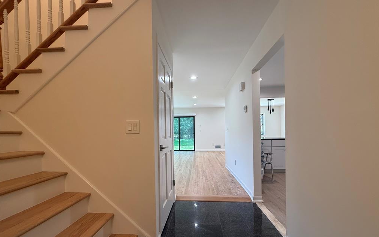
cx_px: 189
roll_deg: +0.5
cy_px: 132
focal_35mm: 15
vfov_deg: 74.5
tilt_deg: +0.1
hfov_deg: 101.5
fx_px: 155
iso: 125
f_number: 2.2
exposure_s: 1/120
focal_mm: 2.22
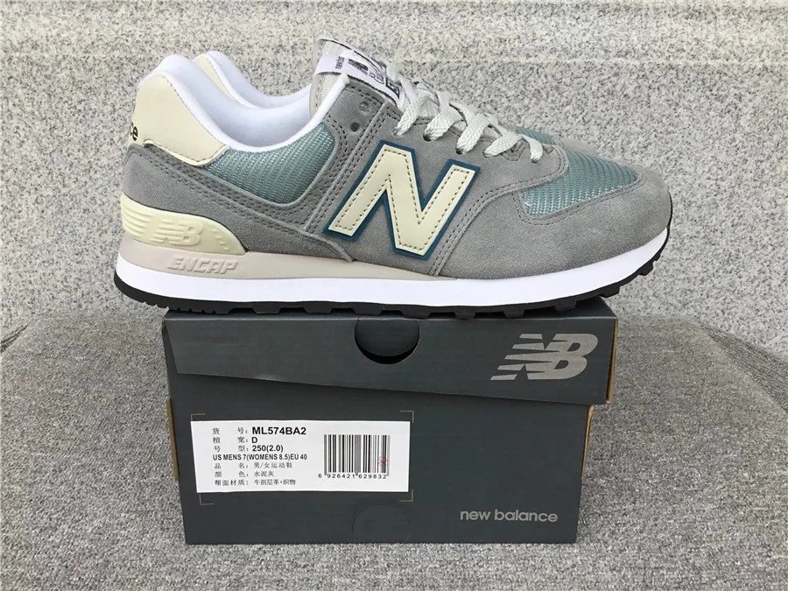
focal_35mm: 31
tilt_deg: -19.5
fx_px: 706
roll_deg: -0.2
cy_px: 296
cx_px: 394
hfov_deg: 58.4
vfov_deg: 45.4
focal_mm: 3.3
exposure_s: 1/181
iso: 25
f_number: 2.4
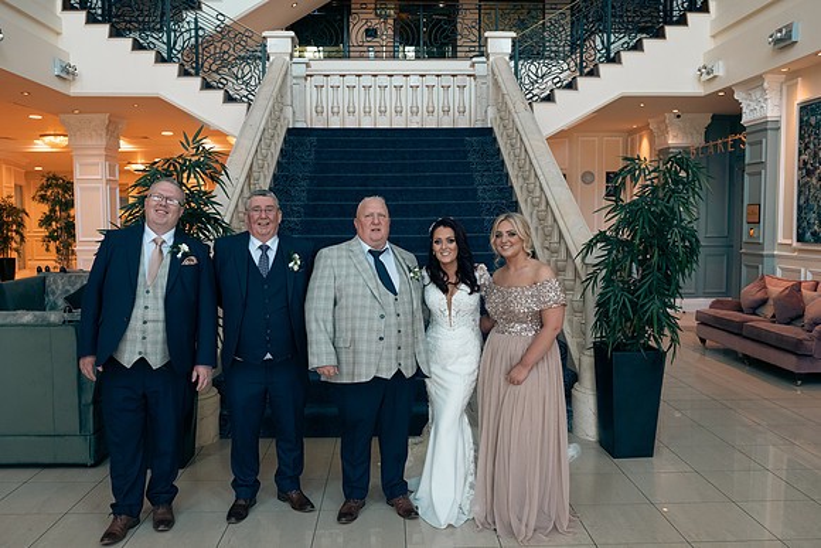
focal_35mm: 30
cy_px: 274
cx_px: 410
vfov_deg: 43.5
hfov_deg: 61.8
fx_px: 686
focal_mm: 29
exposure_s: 1/125
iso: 1250
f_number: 5.6
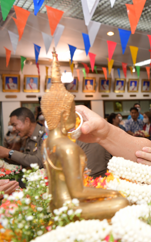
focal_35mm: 43
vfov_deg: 46.2
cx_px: 180
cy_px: 121
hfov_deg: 26.6
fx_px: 283
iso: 1000
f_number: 4
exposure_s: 1/200
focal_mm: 28
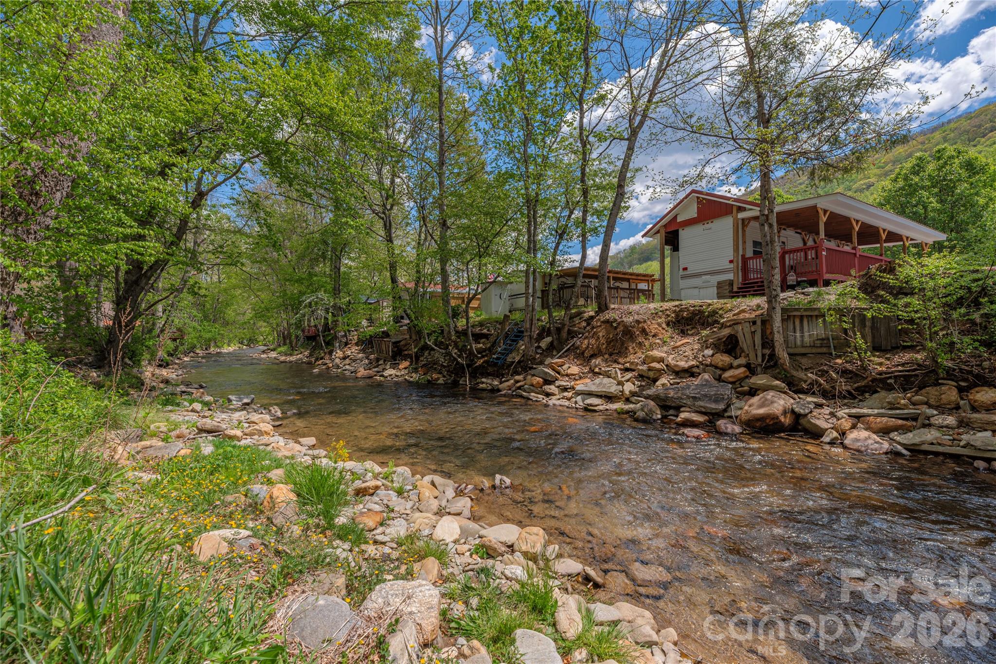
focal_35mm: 14
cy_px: 332
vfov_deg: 81.2
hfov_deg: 104.2
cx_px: 498
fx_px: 387
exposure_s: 1/1250
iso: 320
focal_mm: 14
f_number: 8
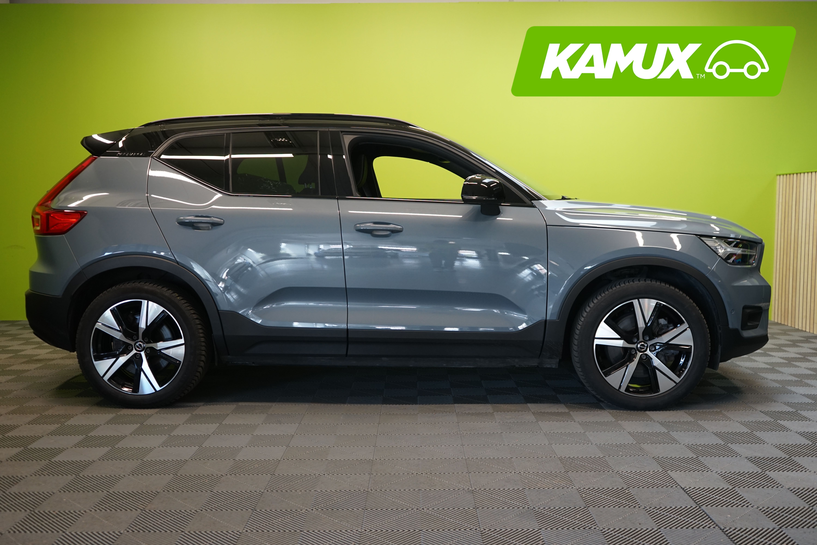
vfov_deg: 37.9
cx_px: 408
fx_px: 794
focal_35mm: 35
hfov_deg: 54.4
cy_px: 272
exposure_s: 1/30
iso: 800
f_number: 4.5
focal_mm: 35
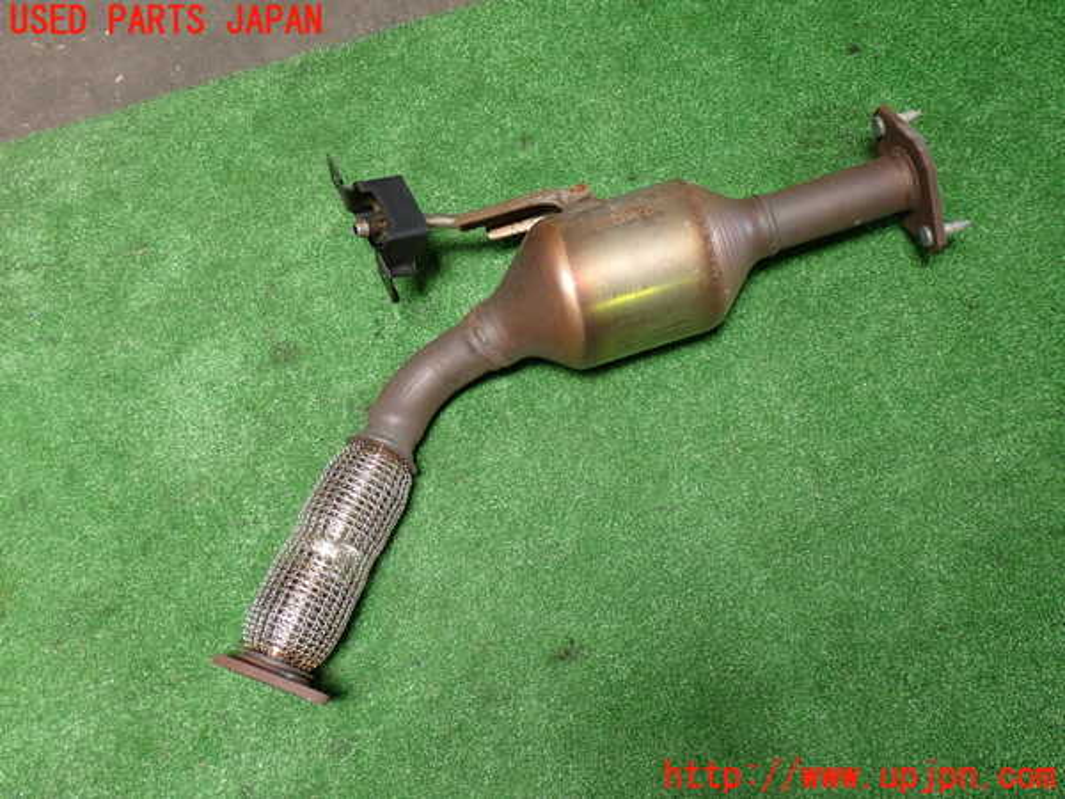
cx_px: 532
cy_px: 400
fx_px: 1169
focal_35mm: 38
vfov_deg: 37.7
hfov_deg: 49.0
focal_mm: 6.83
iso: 160
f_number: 2.7
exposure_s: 1/80
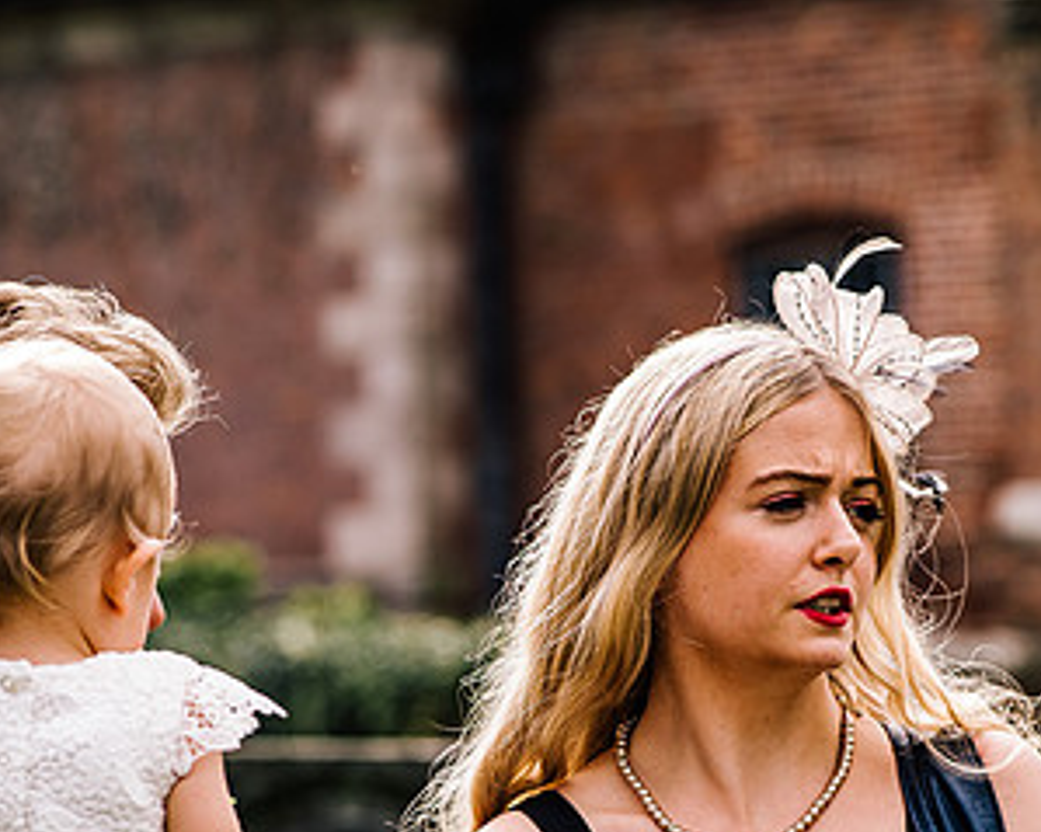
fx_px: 4897
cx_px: 665
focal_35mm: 159
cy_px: 670
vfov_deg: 9.7
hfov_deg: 12.1
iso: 50
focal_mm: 85
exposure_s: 1/250
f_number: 3.2
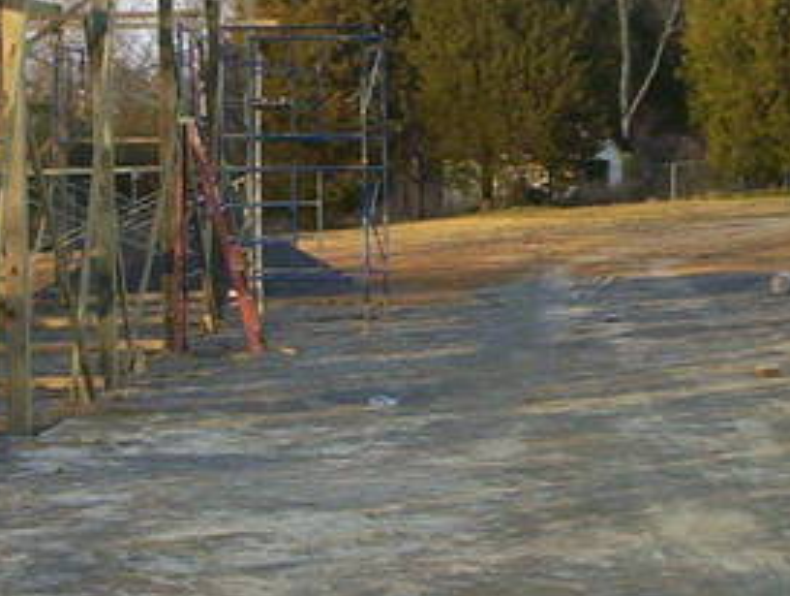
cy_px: 71
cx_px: 351
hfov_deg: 17.4
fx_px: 2583
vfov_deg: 13.0
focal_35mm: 113
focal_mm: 4.99
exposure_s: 1/224
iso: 100
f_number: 4.5
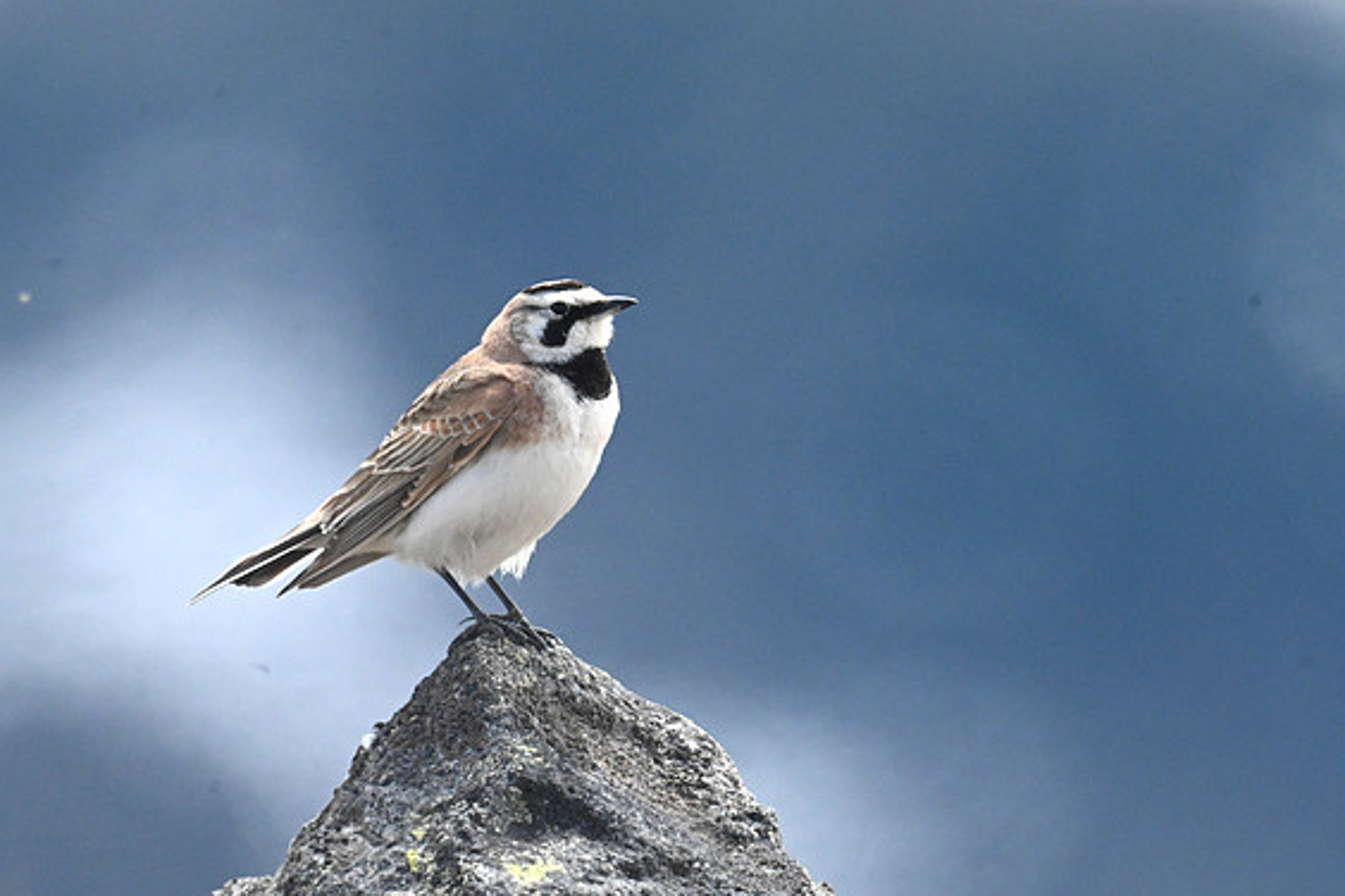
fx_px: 46137
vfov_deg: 1.1
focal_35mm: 1235
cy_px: 456
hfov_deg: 1.7
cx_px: 677
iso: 2800
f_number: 13
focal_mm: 1200
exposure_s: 1/1250
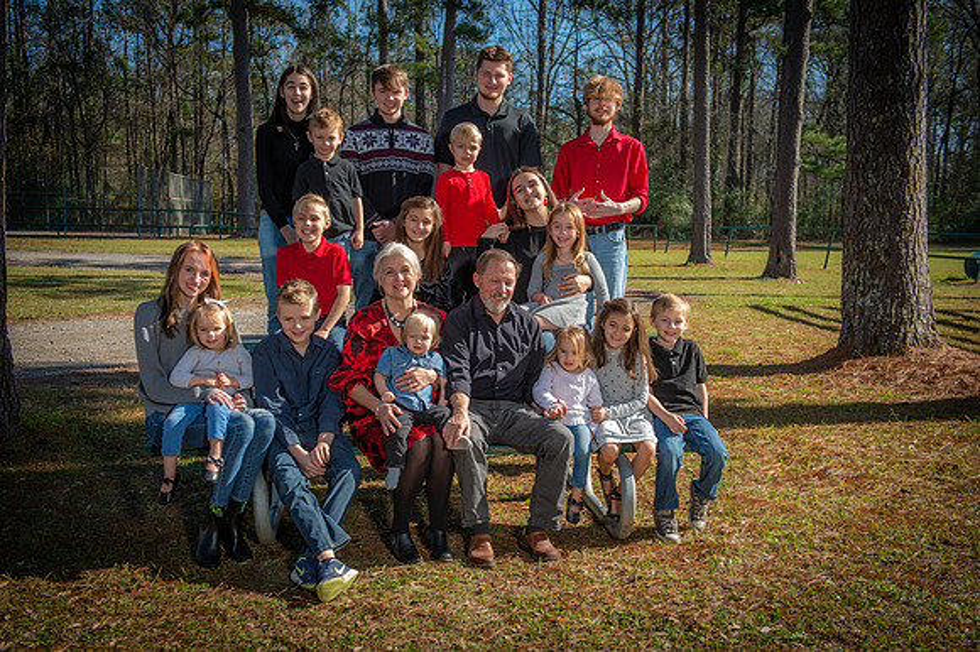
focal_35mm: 42
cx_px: 490
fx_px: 1143
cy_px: 326
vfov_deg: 31.9
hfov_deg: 46.4
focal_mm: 42
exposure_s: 1/250
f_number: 5
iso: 80
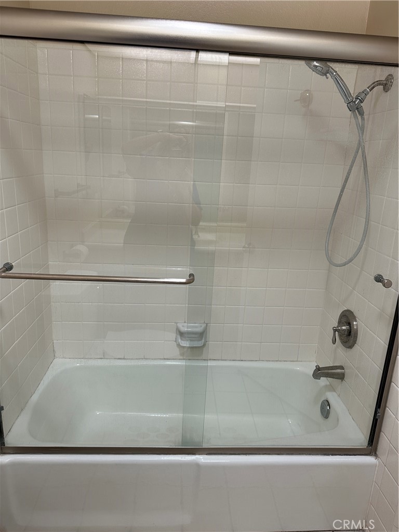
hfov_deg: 56.8
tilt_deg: -15.2
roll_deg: -3.2
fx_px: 369
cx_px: 200
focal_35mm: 24
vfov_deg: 71.6
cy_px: 266
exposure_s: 1/120
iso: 160
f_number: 1.78
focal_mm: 6.86
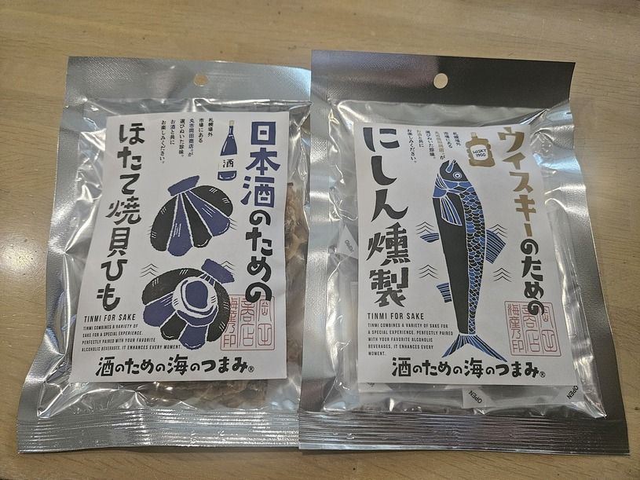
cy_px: 240
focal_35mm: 23
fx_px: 425
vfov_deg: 58.9
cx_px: 320
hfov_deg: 73.9
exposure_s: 1/100
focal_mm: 5.4
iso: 640
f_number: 1.8
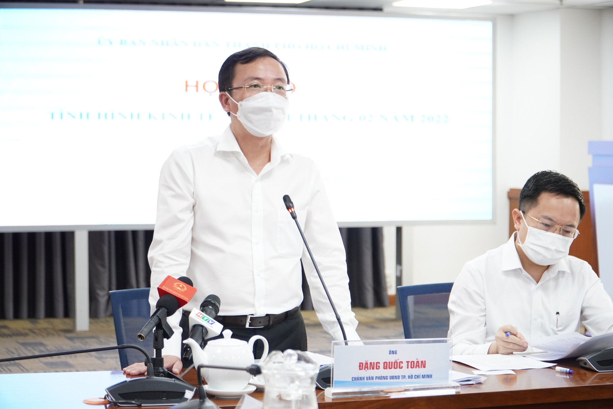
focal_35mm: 87
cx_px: 306
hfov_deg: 23.4
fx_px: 1481
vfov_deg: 15.7
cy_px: 204
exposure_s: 1/60
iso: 1600
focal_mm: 58
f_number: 4
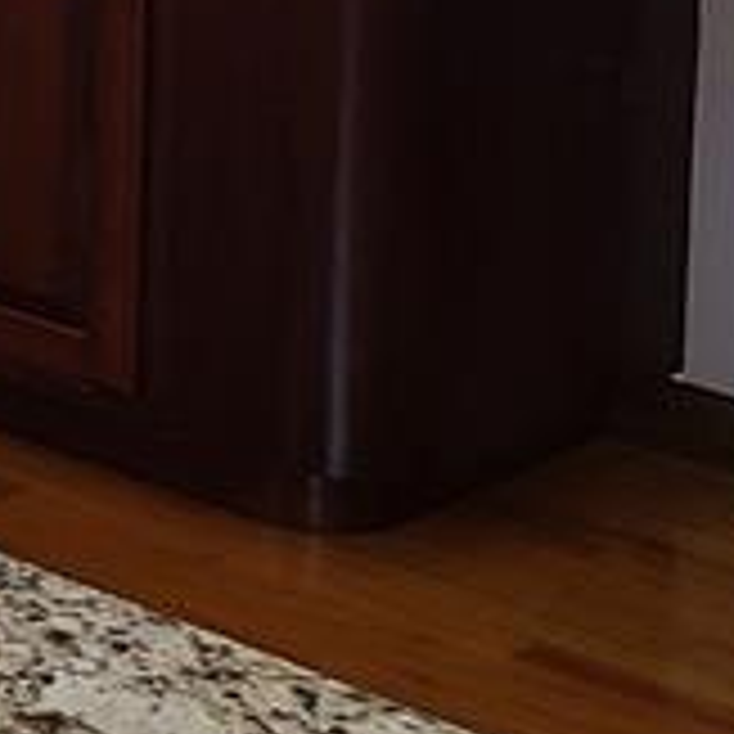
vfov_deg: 11.3
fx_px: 3455
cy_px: -563
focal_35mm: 144
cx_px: -1000
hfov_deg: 10.5
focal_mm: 5.4
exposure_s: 1/60
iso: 160
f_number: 1.8
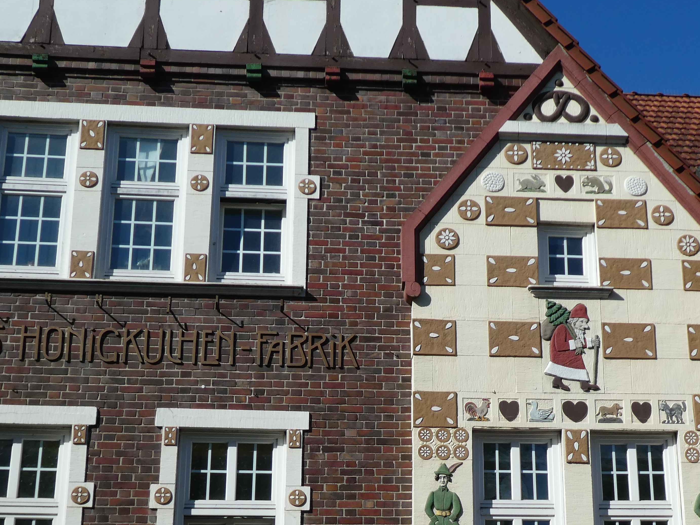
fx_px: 1436
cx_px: 446
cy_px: 345
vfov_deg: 20.7
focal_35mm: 71
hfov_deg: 27.3
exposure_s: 1/1000
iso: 80
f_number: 4
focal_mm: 7.2
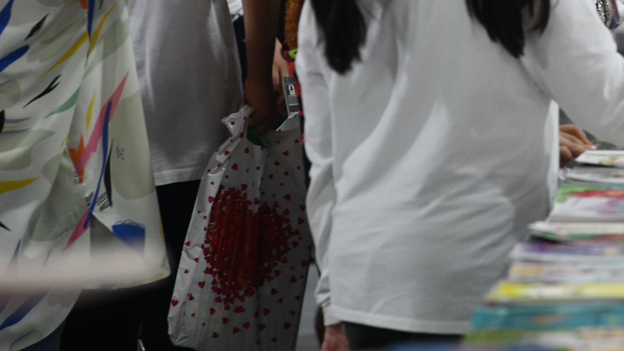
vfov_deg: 2.3
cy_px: -100
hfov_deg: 4.2
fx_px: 8604
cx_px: 568
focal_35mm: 520
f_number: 8
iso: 800
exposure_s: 1/125
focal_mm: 200
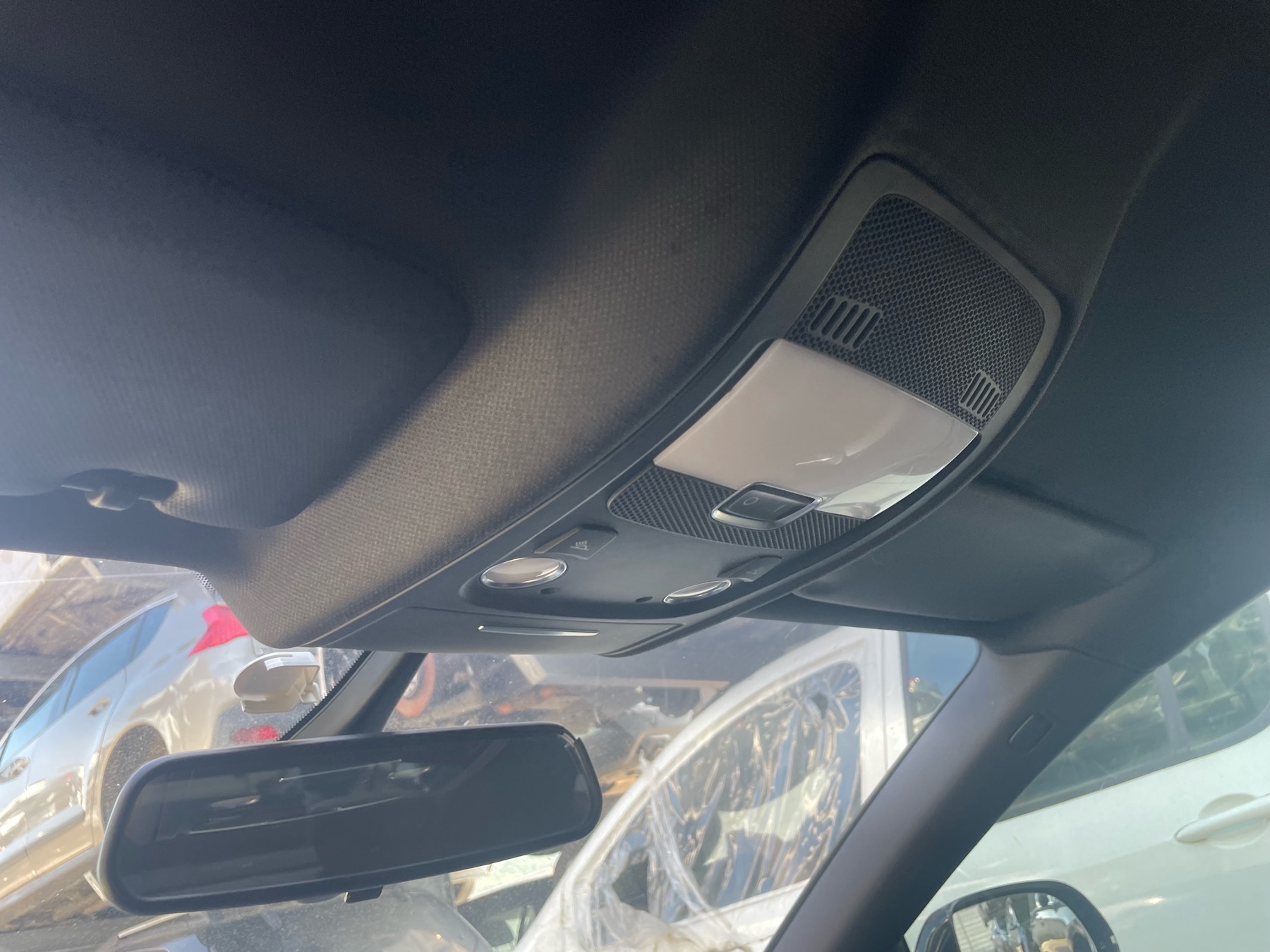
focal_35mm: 26
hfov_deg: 67.3
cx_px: 635
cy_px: 476
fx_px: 954
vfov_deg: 53.1
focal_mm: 4.2
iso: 80
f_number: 1.6
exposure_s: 1/121
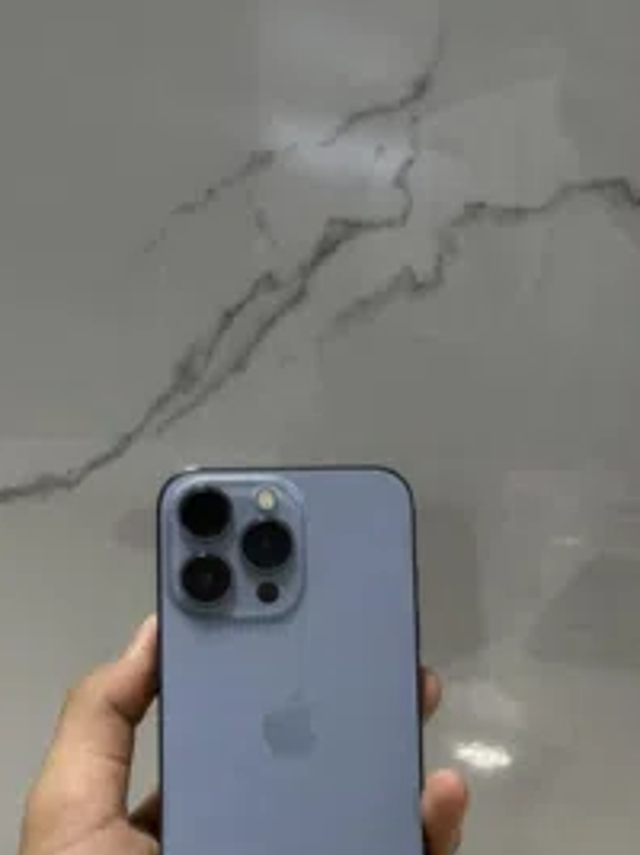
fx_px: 1776
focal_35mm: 72
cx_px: 394
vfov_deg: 27.0
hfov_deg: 20.4
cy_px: 509
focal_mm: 6.76
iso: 400
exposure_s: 1/40
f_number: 1.78
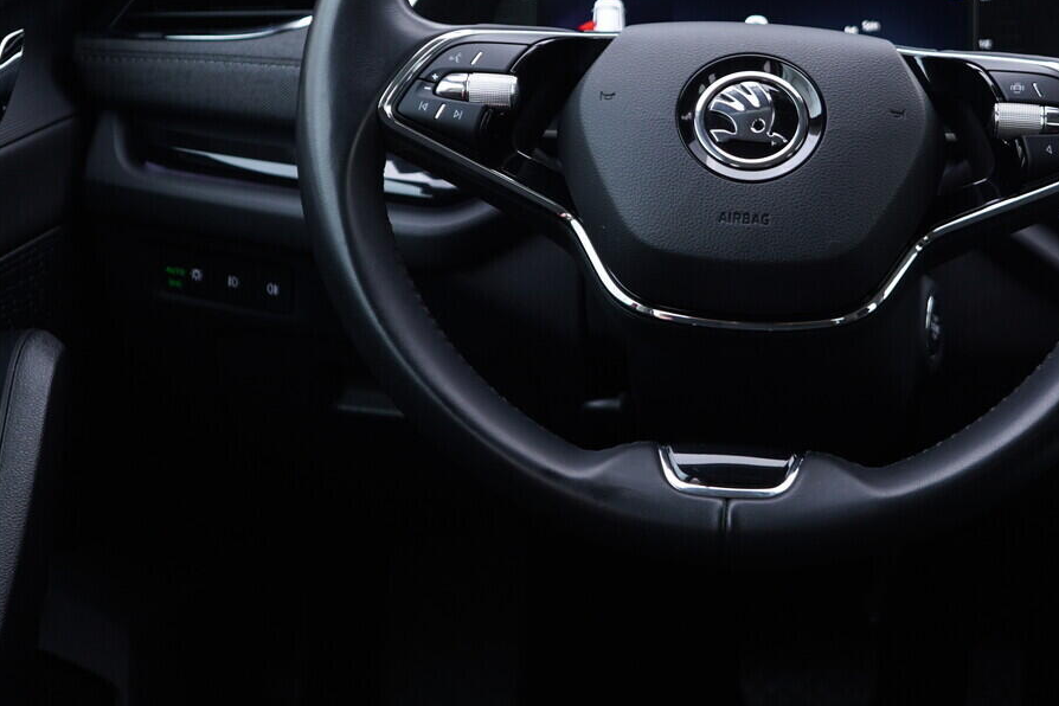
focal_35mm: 58
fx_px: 1706
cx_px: 736
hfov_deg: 34.1
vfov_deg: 23.1
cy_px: 167
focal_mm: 24
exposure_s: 1/40
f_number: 2.8
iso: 200
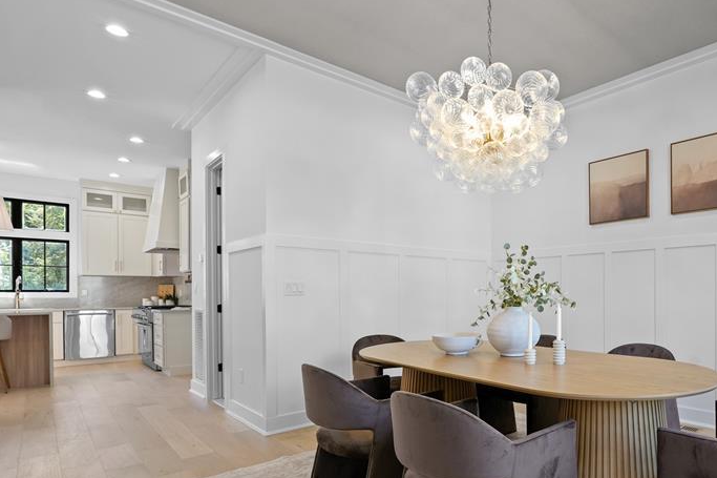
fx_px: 418
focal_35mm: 21
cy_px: 304
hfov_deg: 76.4
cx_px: 520
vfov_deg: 58.6
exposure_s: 1/8
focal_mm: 14
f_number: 8
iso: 250
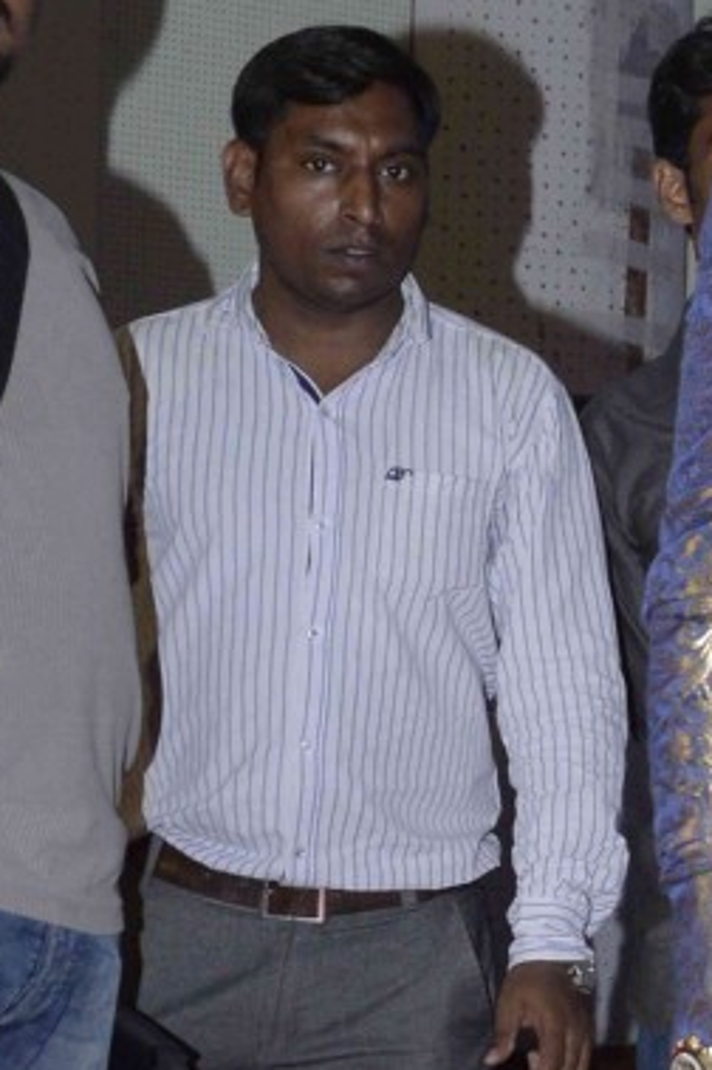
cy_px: 830
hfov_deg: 9.1
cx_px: 1280
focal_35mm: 143
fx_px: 4250
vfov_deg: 14.3
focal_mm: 24
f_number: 6.3
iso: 800
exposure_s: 1/250
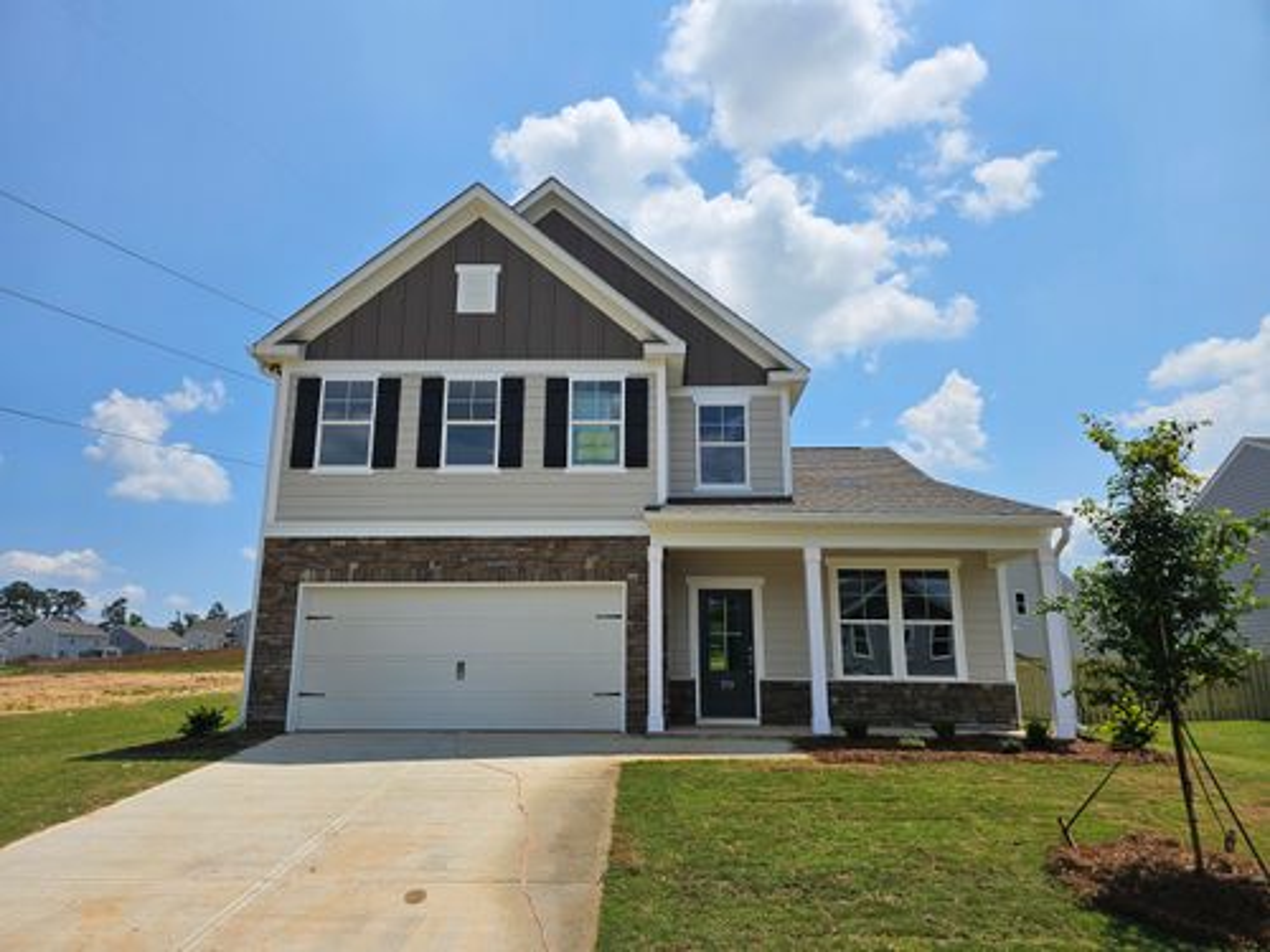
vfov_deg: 58.9
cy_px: 476
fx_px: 844
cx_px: 635
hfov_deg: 73.9
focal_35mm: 23
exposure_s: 1/1814
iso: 10
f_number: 1.7
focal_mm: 6.3
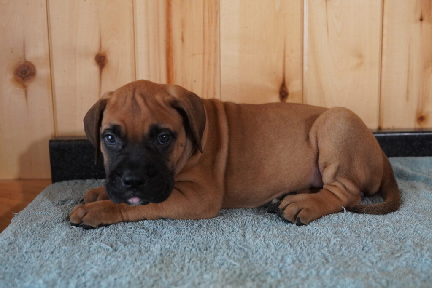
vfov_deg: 36.9
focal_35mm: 36
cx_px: 216
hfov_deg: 53.1
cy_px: 144
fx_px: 432
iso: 3200
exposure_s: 1/160
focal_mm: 24
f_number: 2.8
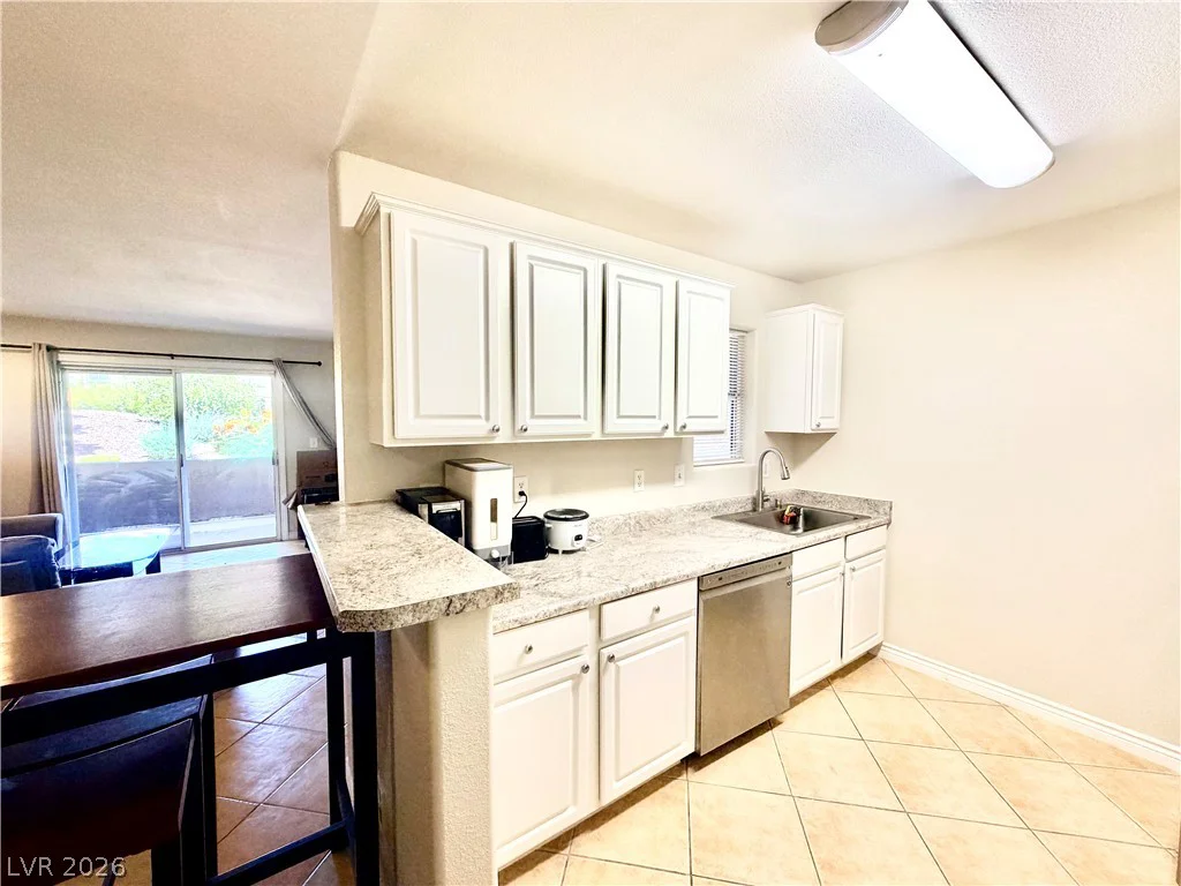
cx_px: 590
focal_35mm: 14
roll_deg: +0.8
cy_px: 443
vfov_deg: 85.7
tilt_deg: -2.6
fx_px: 478
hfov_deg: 102.1
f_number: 2.2
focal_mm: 2.22
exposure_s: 1/120
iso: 250
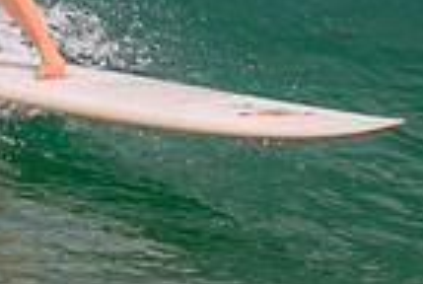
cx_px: -68
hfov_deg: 0.6
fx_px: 38102
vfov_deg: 0.4
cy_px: -120
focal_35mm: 3236
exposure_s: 1/2000
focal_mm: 800
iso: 1000
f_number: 11
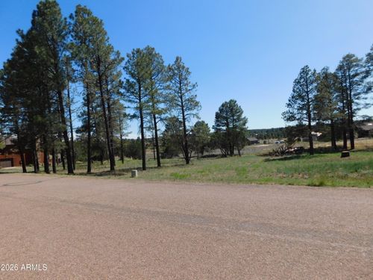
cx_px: 186
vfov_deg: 58.9
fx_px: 248
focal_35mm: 23
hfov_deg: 73.9
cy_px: 140
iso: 125
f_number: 6
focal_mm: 4
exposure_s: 1/500
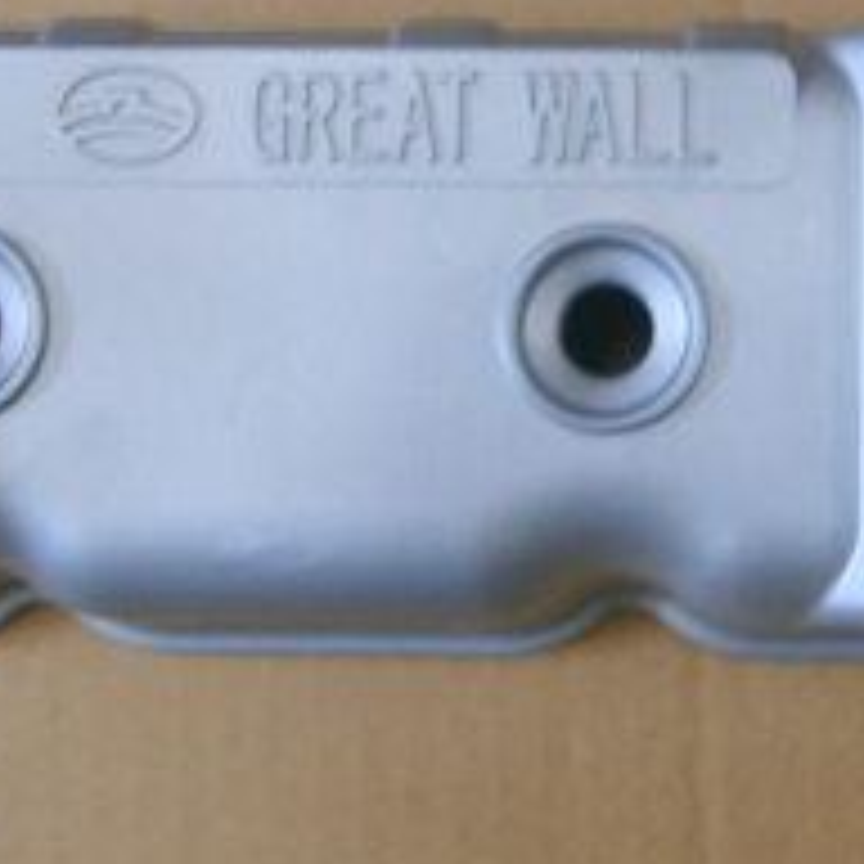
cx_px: 873
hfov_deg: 16.5
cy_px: 410
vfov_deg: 16.9
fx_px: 2909
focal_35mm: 103
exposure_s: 1/4
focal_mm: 5.8
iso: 139
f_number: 2.8
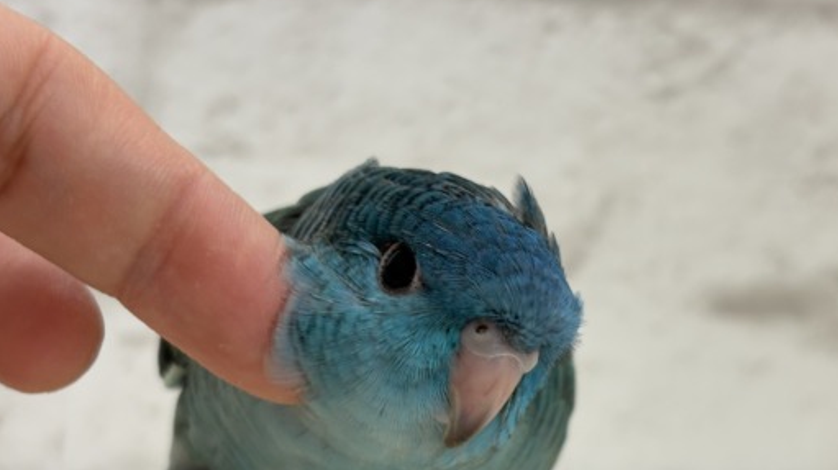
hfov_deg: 29.7
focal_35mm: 71
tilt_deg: -2.6
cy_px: 316
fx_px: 1577
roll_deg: -2.2
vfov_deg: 16.9
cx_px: 495
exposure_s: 1/50
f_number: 1.6
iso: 40
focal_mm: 5.96
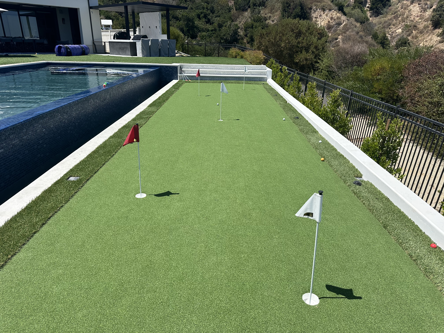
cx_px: 222
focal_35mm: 24
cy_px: 166
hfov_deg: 71.6
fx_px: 308
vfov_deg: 56.8
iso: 80
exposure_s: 1/5000
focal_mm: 6.86
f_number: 1.78
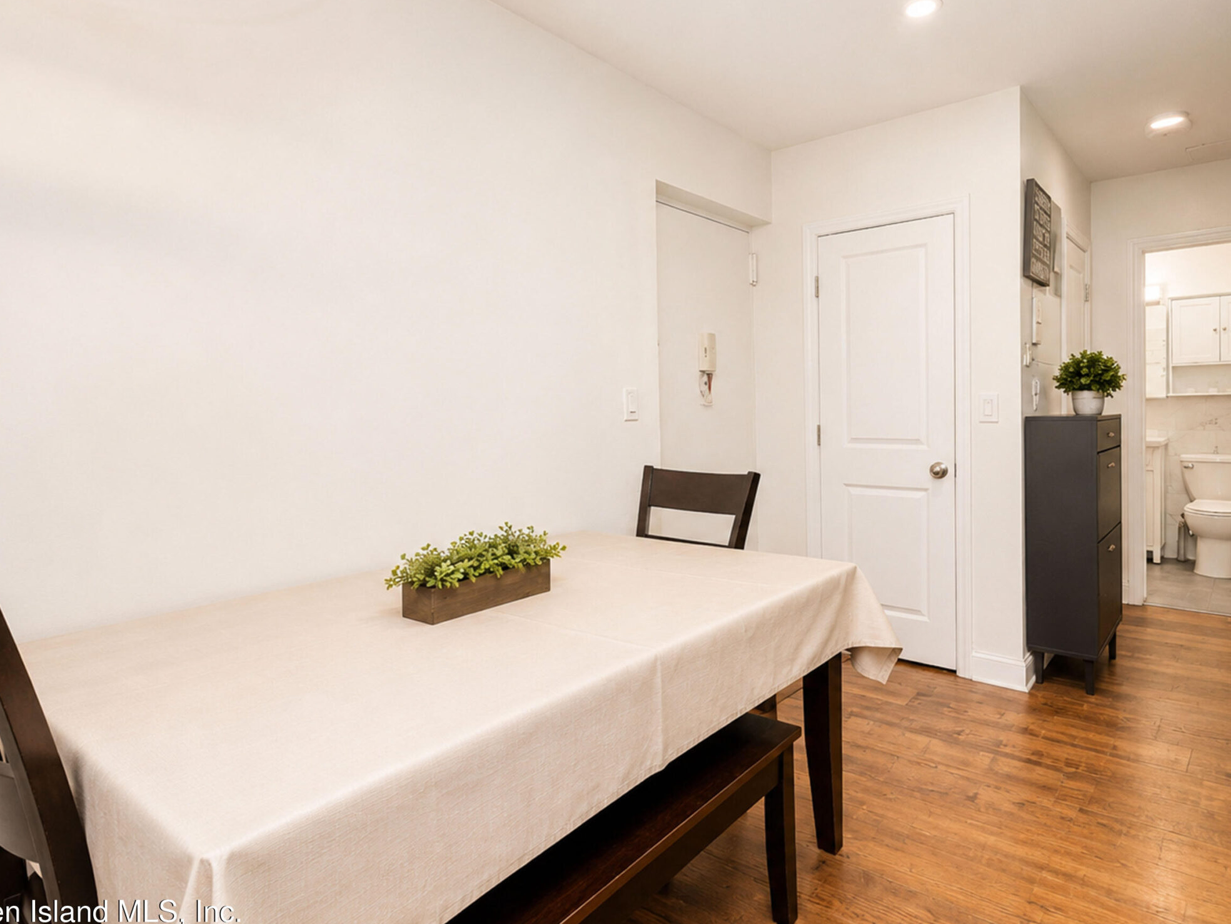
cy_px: 426
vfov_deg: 64.3
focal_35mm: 21
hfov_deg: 80.0
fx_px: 734
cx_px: 636
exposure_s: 1/30
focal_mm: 16.5
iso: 64
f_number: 4
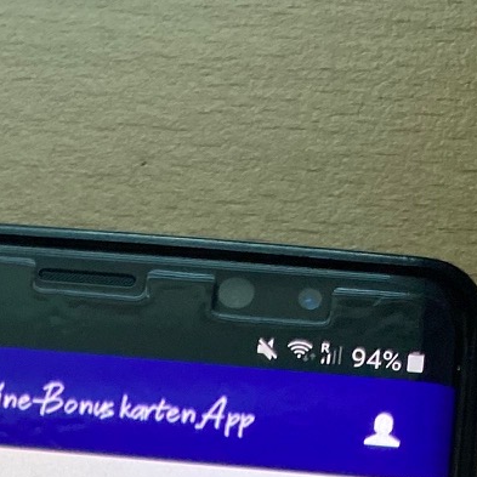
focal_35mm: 118
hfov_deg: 14.5
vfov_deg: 12.0
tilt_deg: -77.9
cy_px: 1143
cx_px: 2
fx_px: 1840
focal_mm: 4.25
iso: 100
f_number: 1.8
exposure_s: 1/121
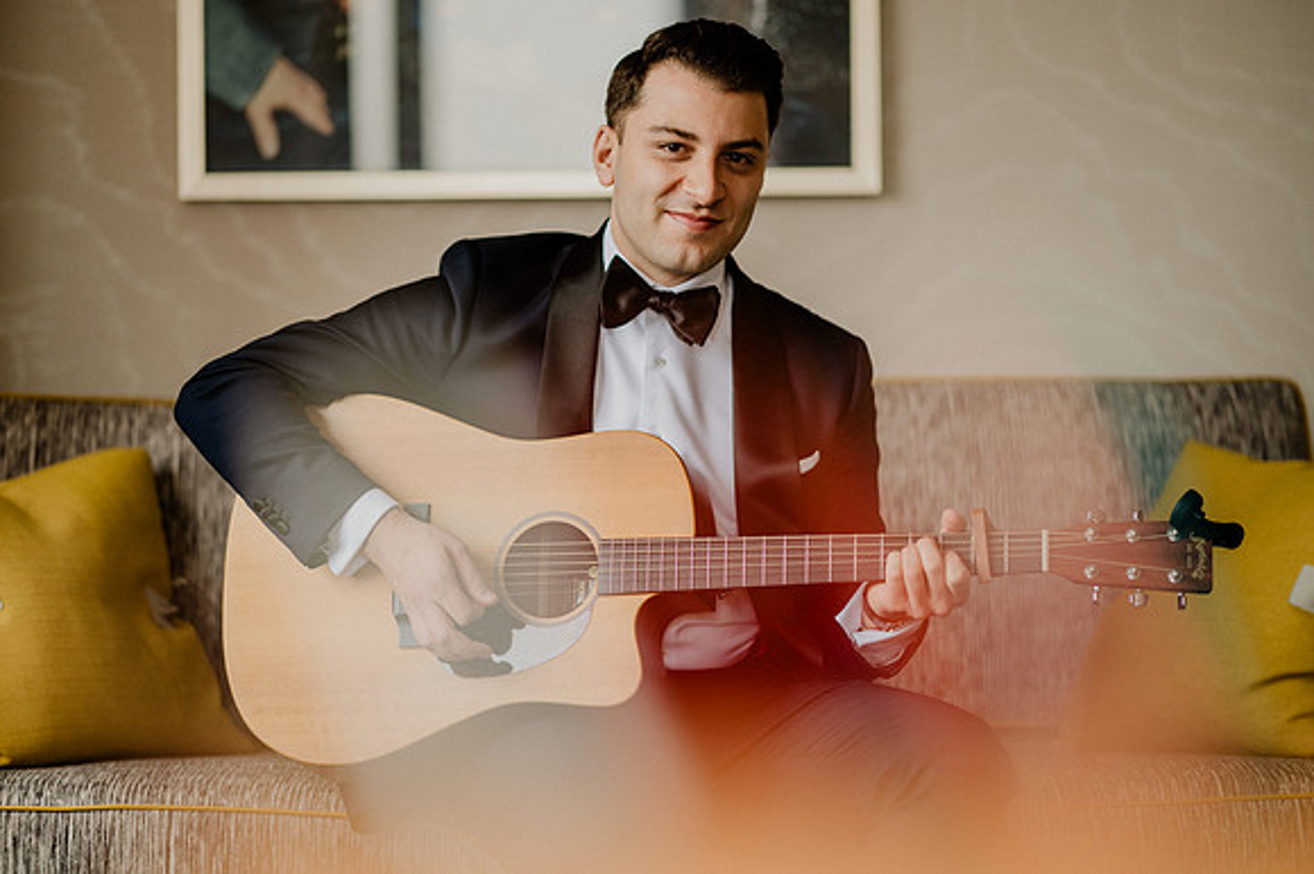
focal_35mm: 105
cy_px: 437
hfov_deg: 19.5
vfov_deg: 13.0
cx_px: 657
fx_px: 3830
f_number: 1.6
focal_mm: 105
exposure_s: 1/640
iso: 800
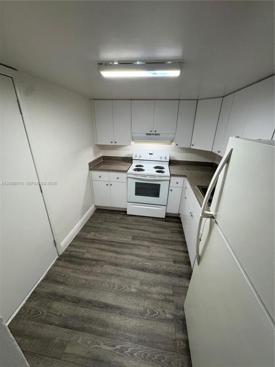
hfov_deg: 85.7
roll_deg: -2.1
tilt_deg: -22.2
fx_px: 148
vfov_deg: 102.1
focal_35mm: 14
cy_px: 184
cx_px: 138
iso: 200
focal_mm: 2.22
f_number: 2.2
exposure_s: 1/120
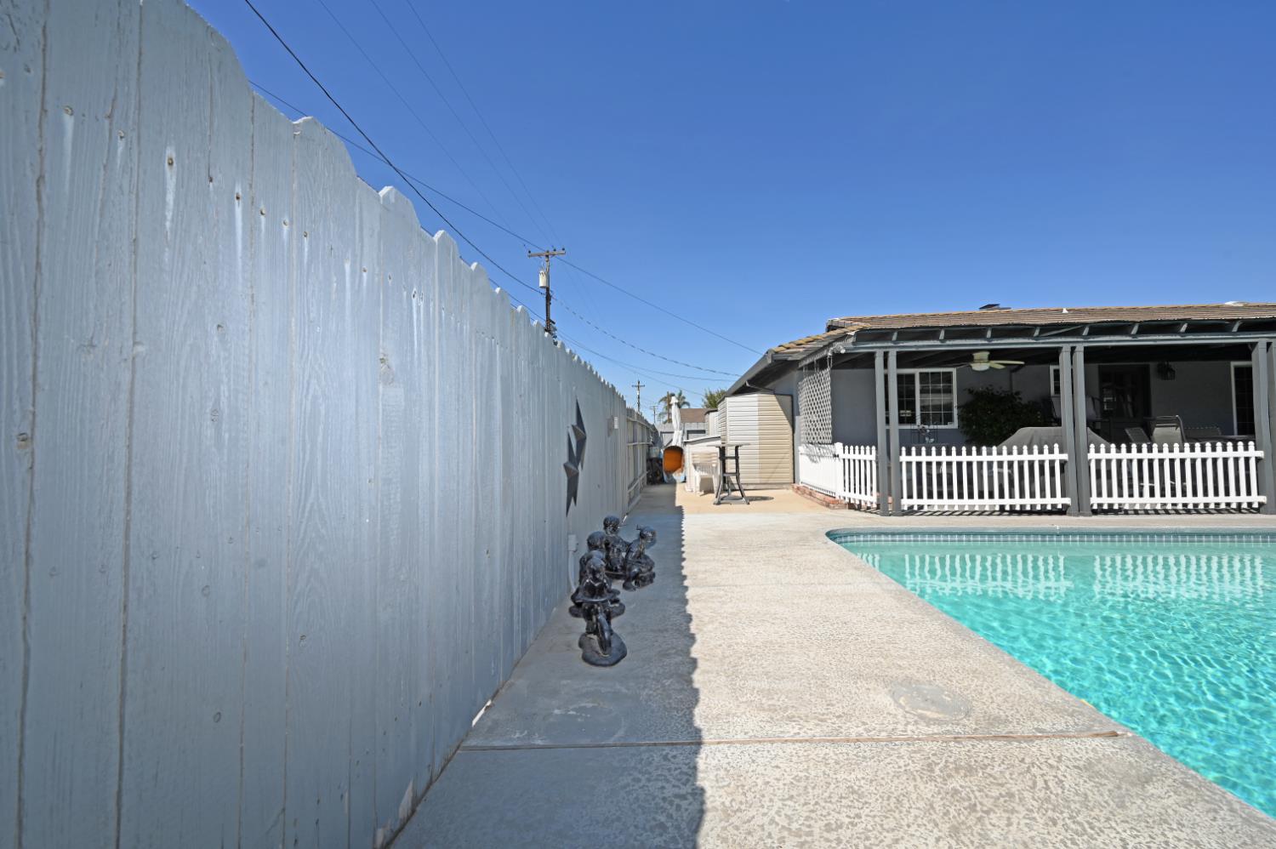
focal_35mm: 14
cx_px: 638
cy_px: 424
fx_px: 496
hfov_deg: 104.3
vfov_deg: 81.1
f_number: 10
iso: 100
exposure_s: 1/200
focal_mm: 14
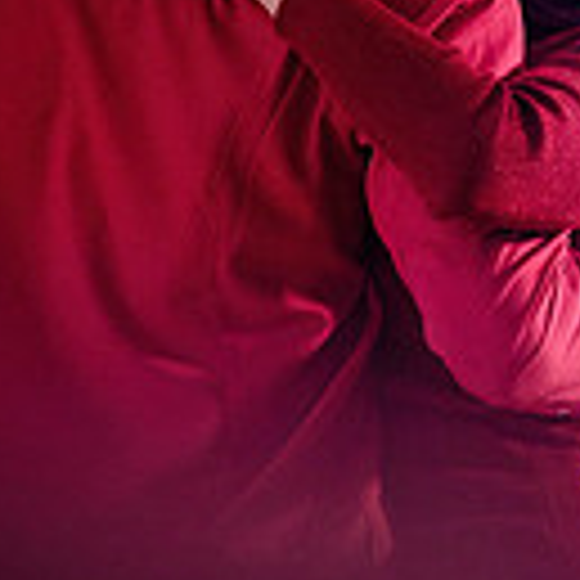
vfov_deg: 6.0
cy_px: 252
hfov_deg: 5.9
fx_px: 5573
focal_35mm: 294
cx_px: 536
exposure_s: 1/250
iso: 1600
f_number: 2
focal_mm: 68
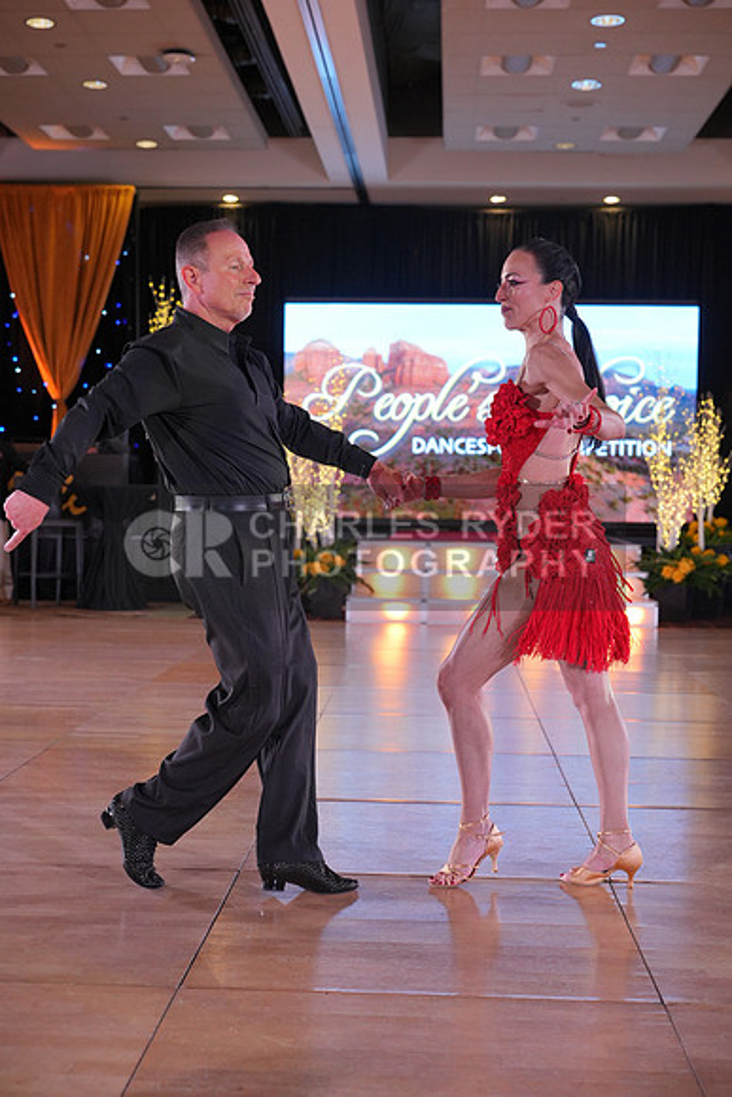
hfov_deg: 27.0
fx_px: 1524
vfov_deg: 39.6
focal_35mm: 50
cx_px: 366
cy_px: 548
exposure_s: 1/400
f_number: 4
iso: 1600
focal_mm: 50
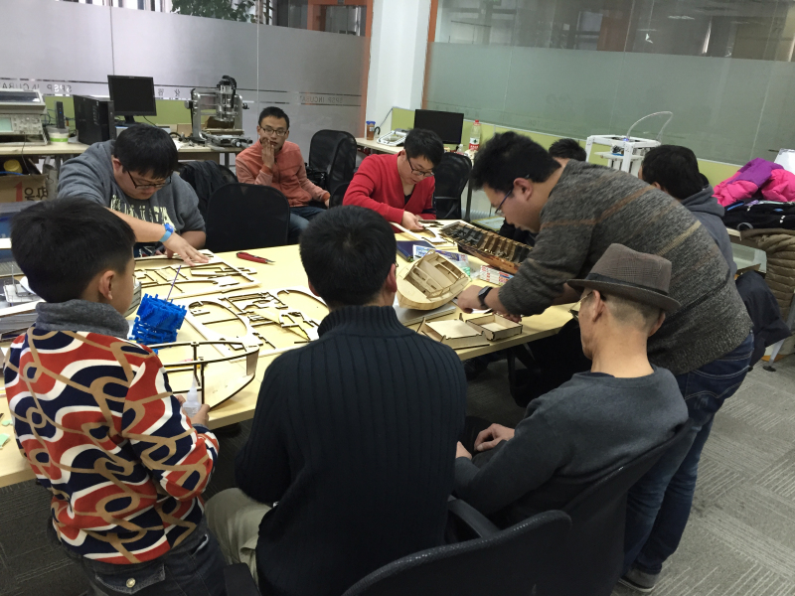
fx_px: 666
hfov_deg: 61.7
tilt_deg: -19.0
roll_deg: -4.0
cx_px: 398
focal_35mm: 29
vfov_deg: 48.2
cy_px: 298
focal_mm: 4.15
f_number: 2.2
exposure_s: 1/33
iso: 160
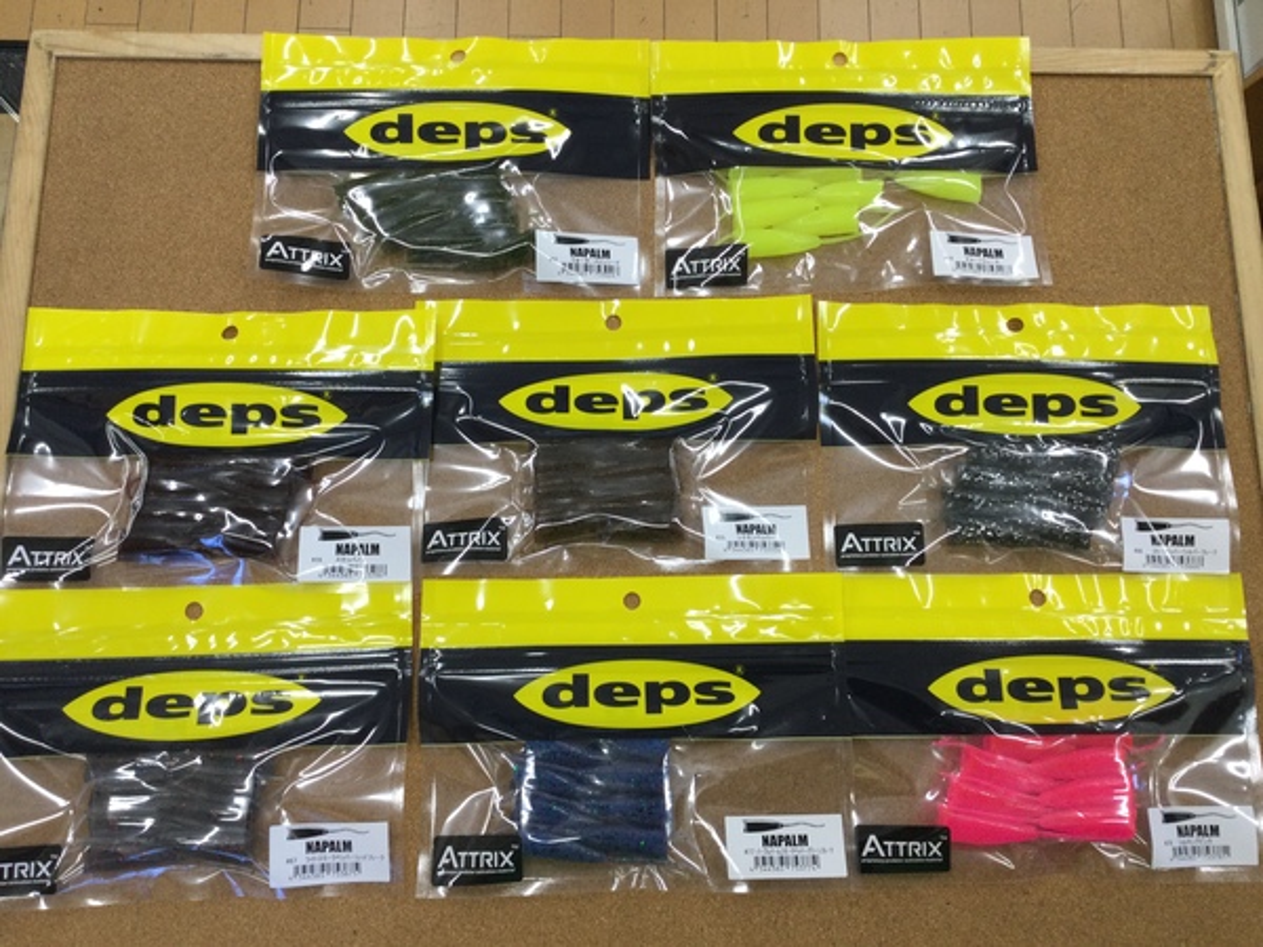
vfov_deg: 45.4
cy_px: 474
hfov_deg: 58.4
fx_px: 1131
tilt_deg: -77.9
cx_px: 632
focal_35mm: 31
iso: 32
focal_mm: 3.3
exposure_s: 1/40
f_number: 2.4
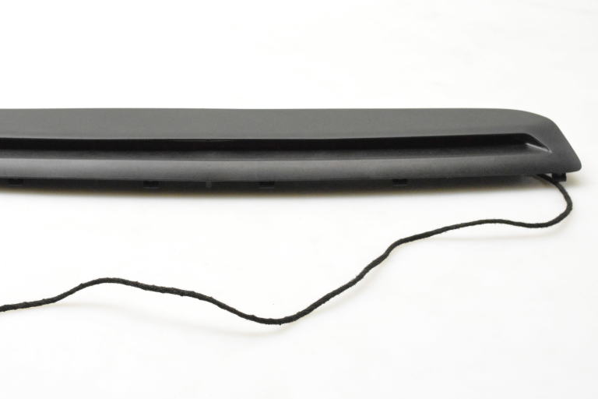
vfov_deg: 17.1
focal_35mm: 80
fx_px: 1329
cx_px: 206
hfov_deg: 25.2
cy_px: 190
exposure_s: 1/320
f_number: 9
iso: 6400
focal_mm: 40
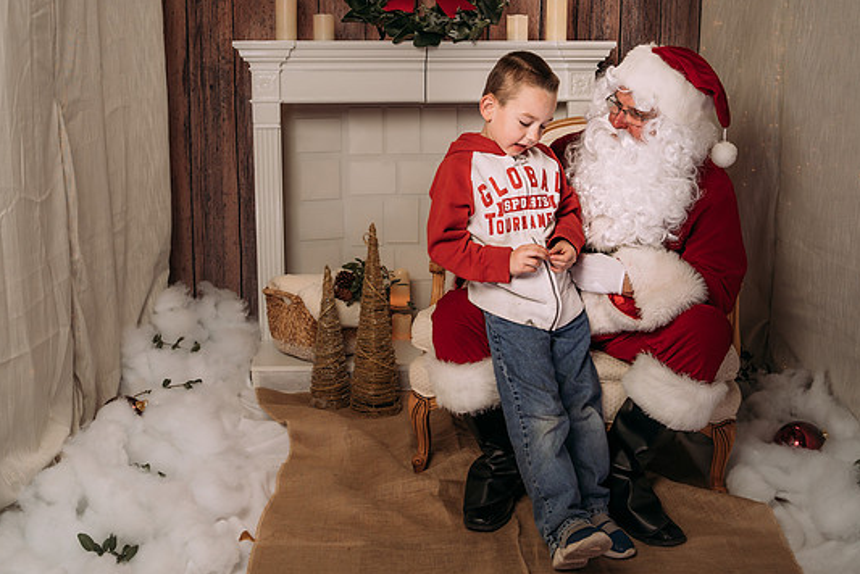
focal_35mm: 43
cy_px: 247
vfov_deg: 31.2
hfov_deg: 45.4
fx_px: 1028
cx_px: 411
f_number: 5.6
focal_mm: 35
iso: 100
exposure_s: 1/100
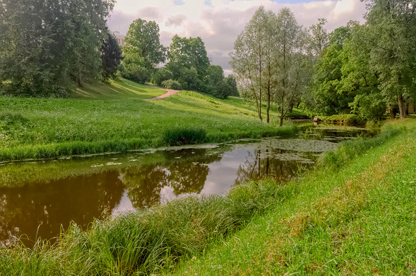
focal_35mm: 29
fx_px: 335
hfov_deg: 63.7
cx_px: 208
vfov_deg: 44.9
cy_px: 138
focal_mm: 19.2
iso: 200
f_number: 6.4
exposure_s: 1/280
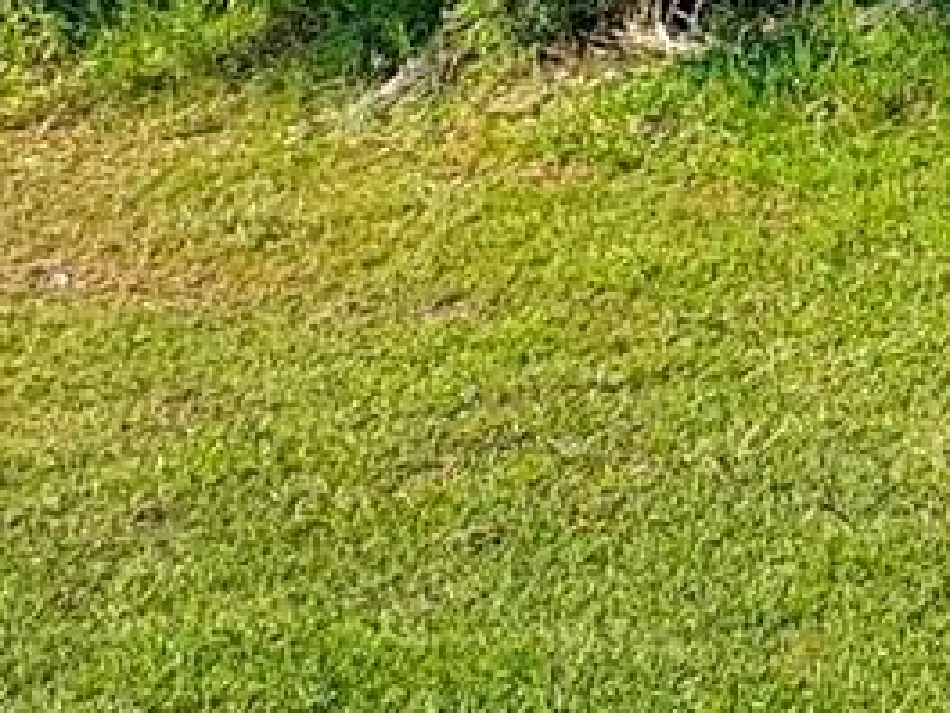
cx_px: 1745
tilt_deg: +4.7
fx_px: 2333
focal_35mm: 85
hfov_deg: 18.0
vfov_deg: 15.5
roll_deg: +2.2
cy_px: -472
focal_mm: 2.22
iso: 40
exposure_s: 1/157
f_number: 2.2
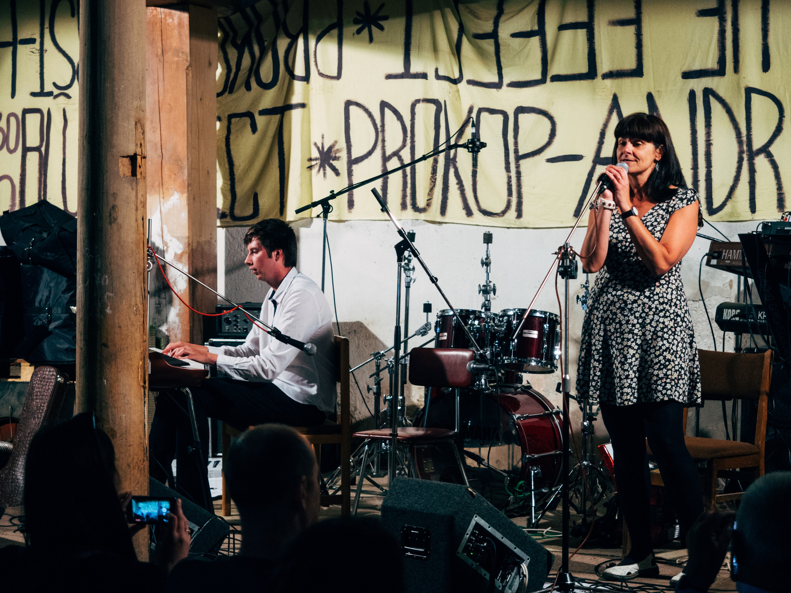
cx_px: 396
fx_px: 1828
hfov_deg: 24.4
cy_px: 296
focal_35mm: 80
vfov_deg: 18.4
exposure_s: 1/160
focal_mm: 40
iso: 1250
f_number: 2.8
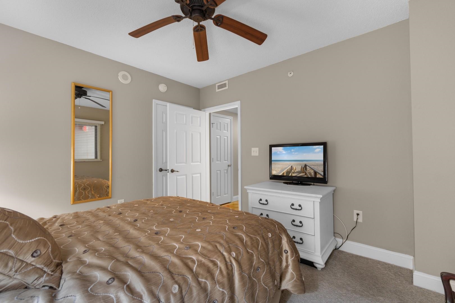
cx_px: 228
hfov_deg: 100.4
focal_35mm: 15
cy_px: 152
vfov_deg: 77.3
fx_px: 190
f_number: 4.5
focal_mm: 10
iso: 100
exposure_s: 1
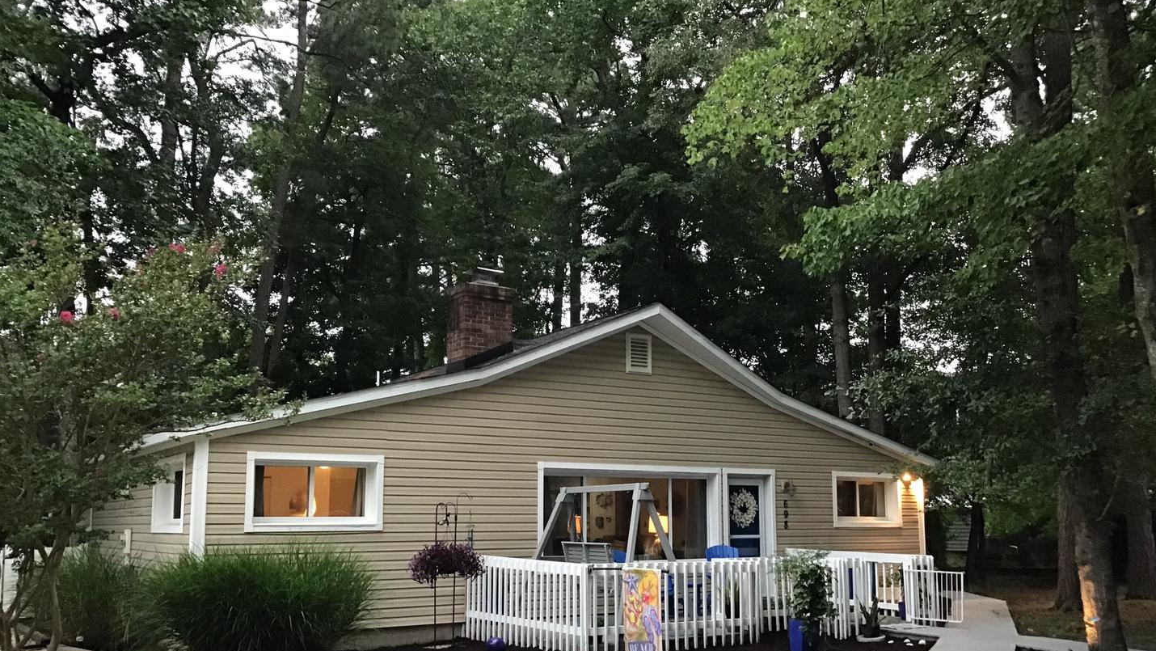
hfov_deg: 58.0
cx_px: 580
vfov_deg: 34.5
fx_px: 1042
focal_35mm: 34
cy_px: 395
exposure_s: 1/30
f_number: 2.4
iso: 125
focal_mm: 3.3
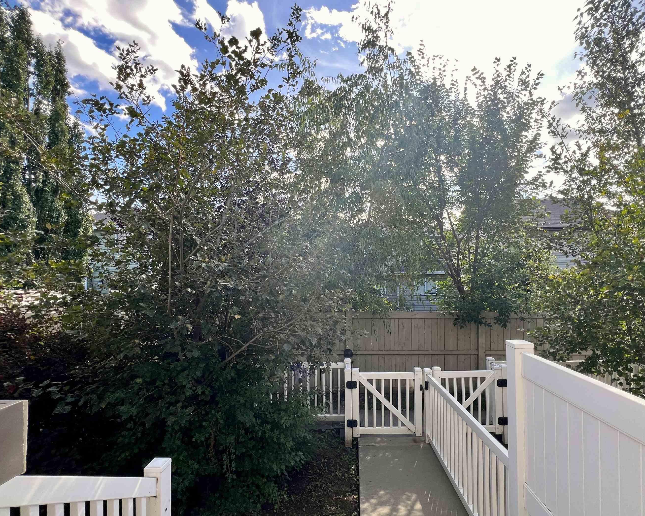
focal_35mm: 15
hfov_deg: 96.6
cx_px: 348
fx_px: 286
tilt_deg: +0.5
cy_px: 274
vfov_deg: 83.9
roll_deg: +0.9
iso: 32
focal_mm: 1.57
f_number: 1.8
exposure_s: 1/263
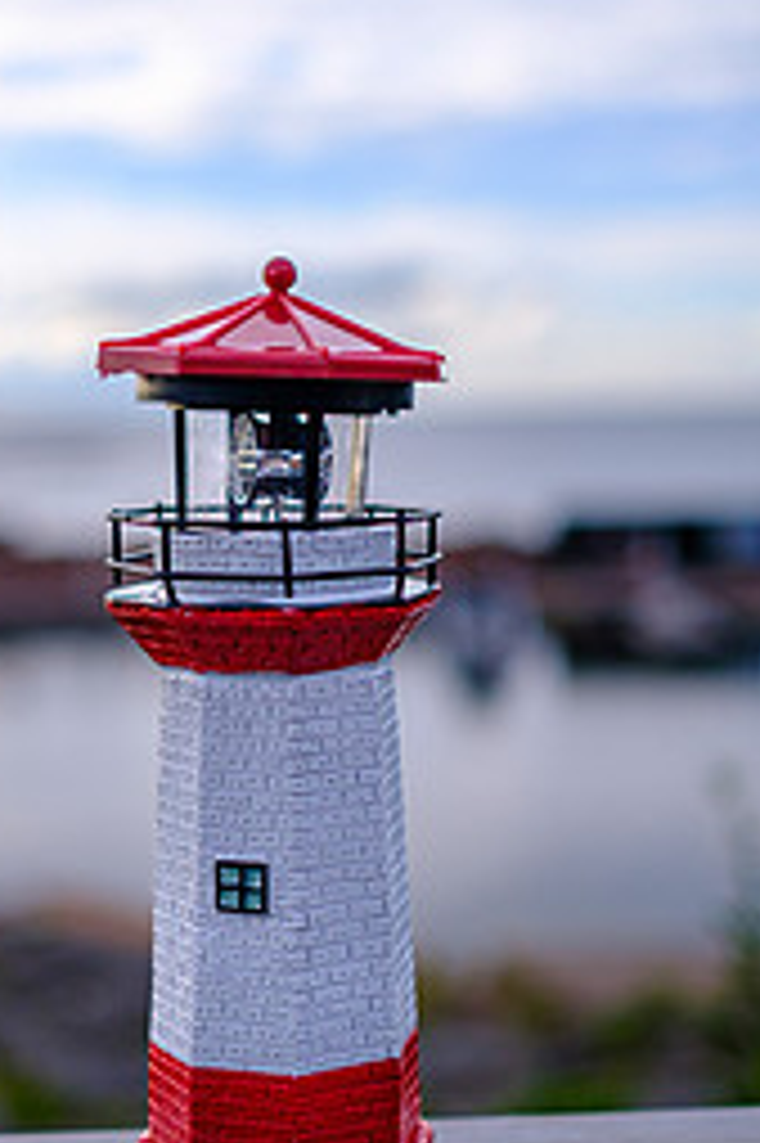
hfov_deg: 21.8
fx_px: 1966
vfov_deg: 32.4
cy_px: 585
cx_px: 247
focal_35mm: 62
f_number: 1.4
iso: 160
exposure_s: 1/8000
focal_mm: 23
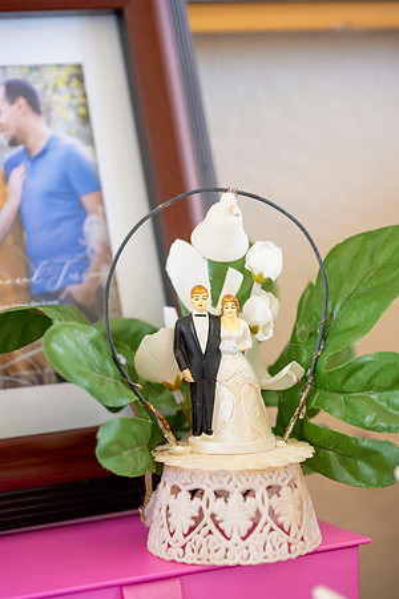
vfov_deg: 17.1
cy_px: 300
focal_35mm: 120
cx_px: 200
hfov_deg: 11.4
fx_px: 1995
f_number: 5.6
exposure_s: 1/50
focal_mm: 120
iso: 800
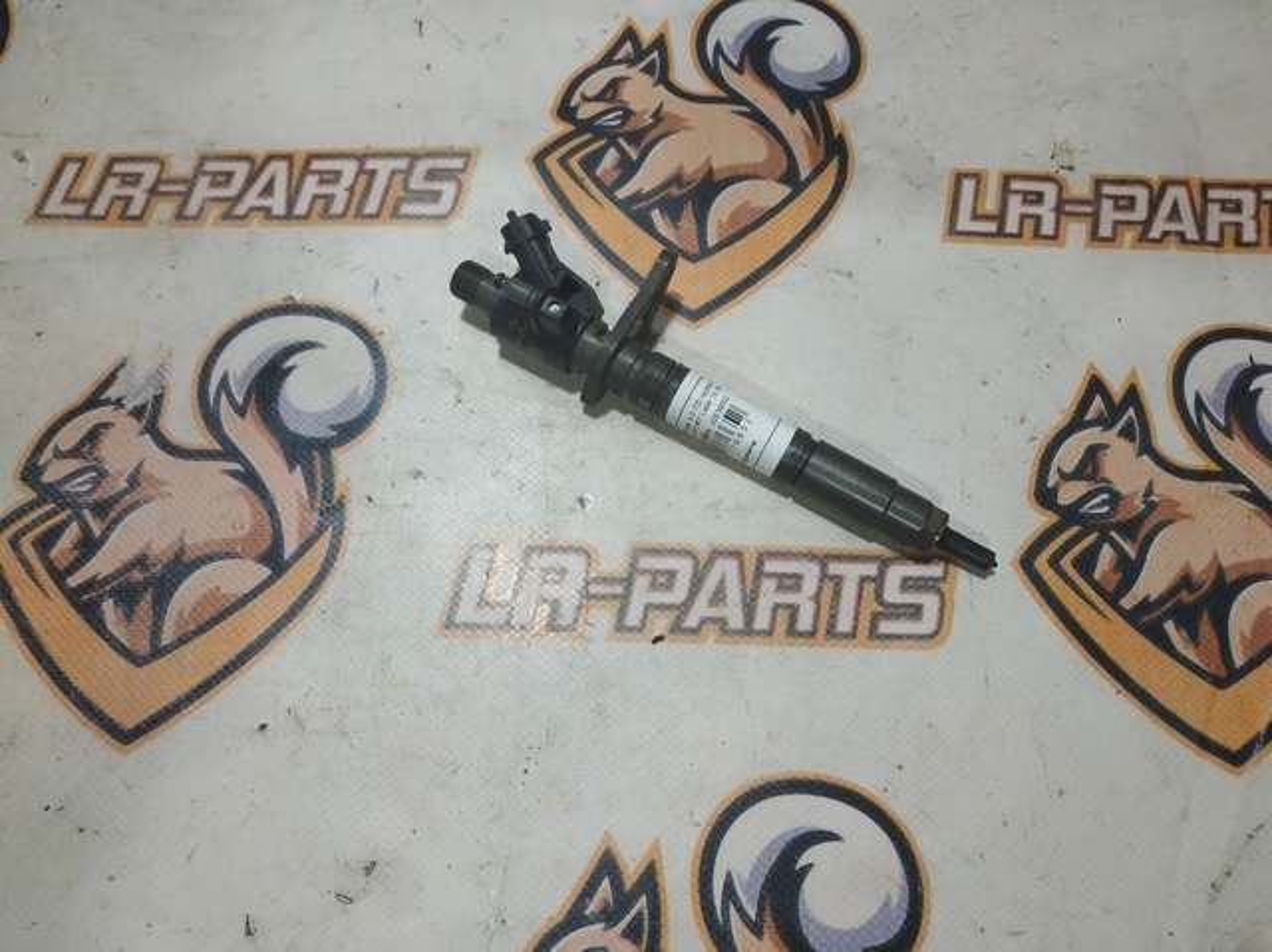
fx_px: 881
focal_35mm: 24
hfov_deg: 71.6
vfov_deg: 56.8
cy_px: 476
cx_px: 636
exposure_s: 1/100
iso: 100
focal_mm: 3.94
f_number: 1.9
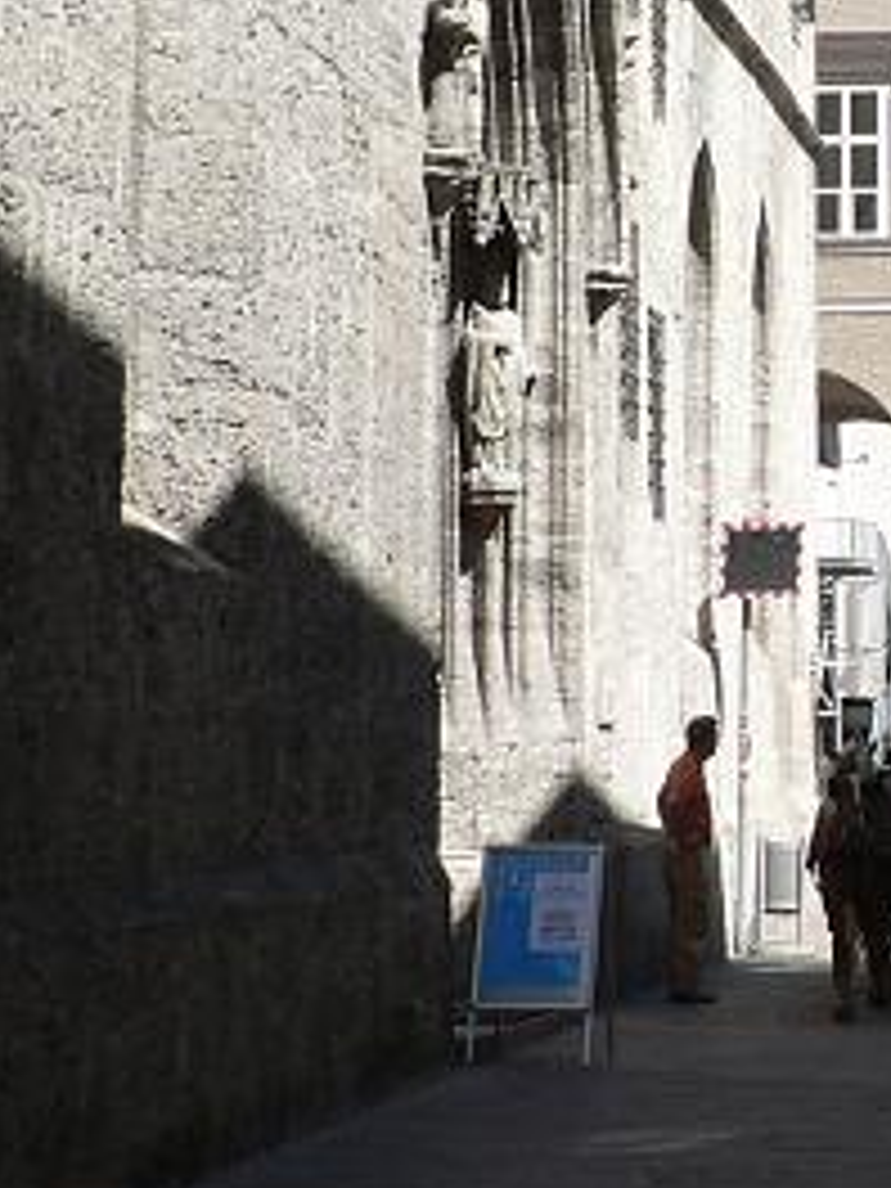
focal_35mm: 109
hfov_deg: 12.7
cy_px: 153
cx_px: 1418
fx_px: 3741
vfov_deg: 17.8
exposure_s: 1/400
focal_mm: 6
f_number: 4
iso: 80
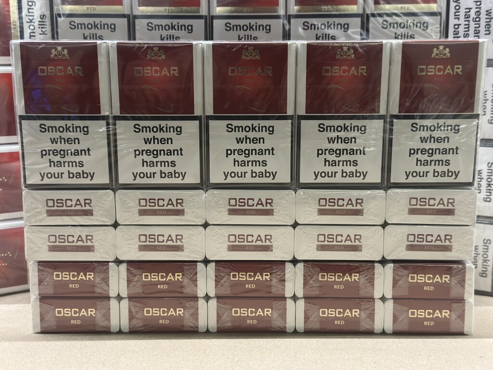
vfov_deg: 30.3
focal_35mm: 48
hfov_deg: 39.7
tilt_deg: -10.8
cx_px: 246
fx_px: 684
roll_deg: -0.6
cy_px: 185
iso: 500
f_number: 1.78
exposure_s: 1/40
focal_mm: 6.86
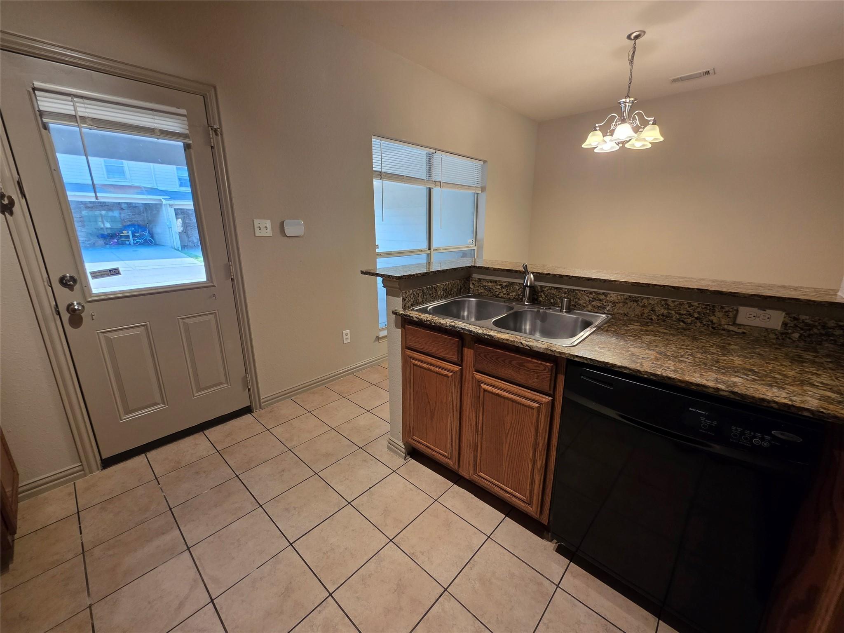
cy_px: 316
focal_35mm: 13
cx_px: 422
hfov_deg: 106.2
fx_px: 317
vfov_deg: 89.9
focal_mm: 2.2
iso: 160
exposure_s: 1/60
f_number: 1.9
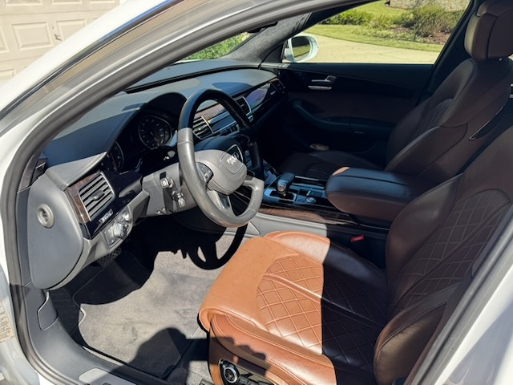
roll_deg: +2.1
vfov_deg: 56.8
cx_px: 256
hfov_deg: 71.6
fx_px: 356
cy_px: 192
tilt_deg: -27.5
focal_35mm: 24
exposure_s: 1/651
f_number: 1.78
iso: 80
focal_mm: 6.76
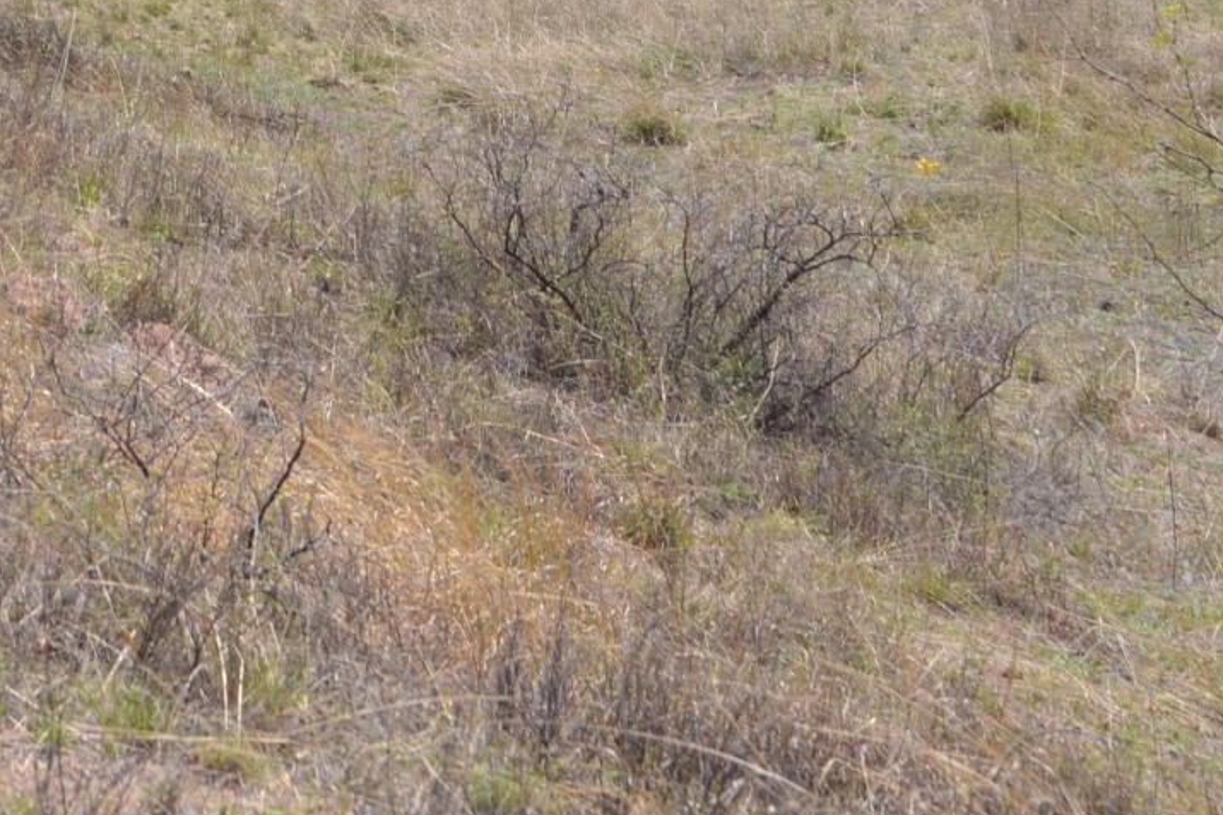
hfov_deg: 10.8
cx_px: -91
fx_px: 6417
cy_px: -776
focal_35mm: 189
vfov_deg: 7.0
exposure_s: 1/200
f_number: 10
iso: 100
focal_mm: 45
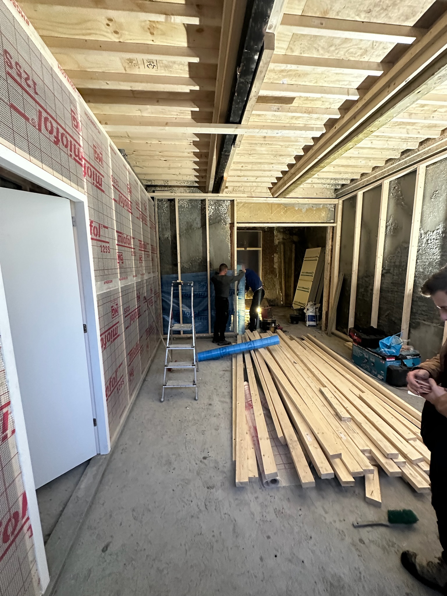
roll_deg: +0.6
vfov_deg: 102.1
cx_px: 224
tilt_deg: -8.0
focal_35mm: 14
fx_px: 241
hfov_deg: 85.7
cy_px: 298
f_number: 2.2
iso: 640
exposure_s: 1/50
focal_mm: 2.22
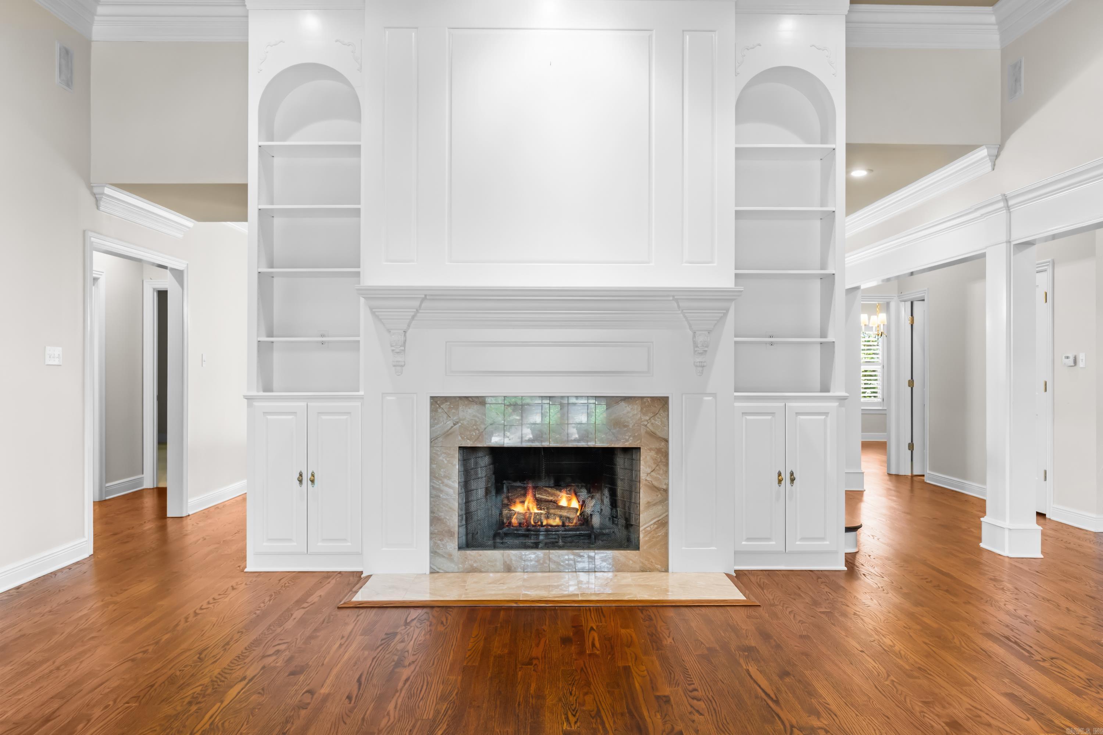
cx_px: 552
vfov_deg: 47.9
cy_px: 368
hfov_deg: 67.4
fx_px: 827
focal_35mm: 27
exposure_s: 1/1.25
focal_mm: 18
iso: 320
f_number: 8
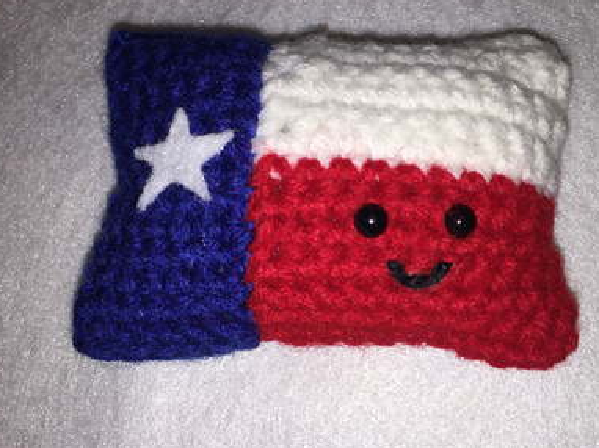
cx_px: 320
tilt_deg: -76.8
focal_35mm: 38
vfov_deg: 37.7
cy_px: 237
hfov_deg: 49.0
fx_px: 657
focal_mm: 4.15
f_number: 2.2
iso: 32
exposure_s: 1/249
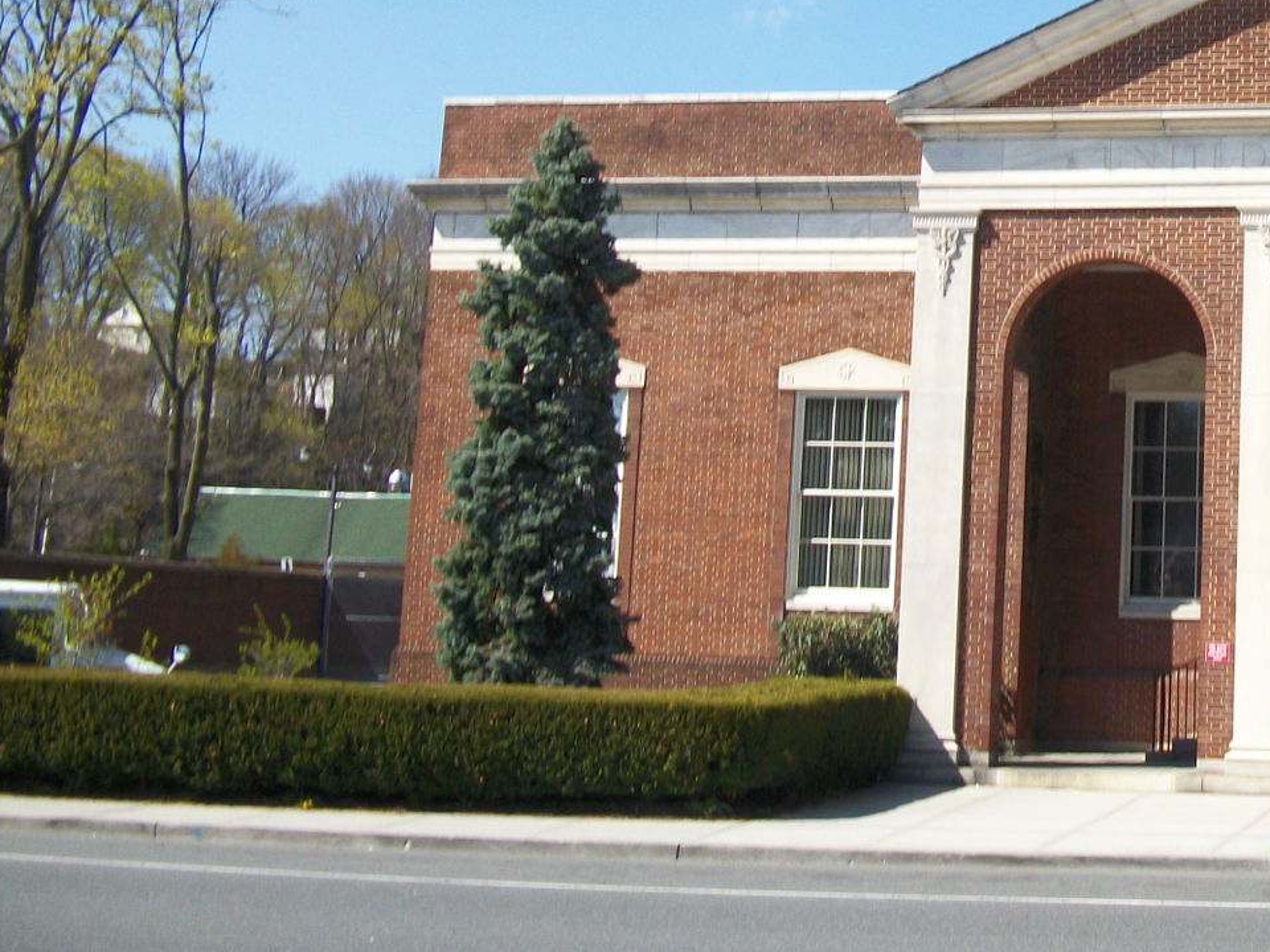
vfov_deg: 22.5
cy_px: 140
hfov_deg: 28.6
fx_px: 2348
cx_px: 1240
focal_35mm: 64
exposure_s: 1/125
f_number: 8.8
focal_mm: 5.7
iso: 80
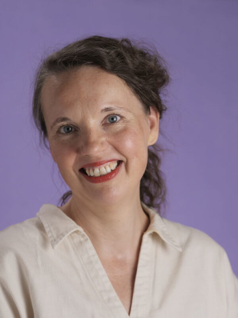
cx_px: 119
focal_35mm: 90
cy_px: 159
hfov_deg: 16.4
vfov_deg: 21.8
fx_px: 825
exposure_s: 1/250
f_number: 1.8
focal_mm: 45
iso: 200
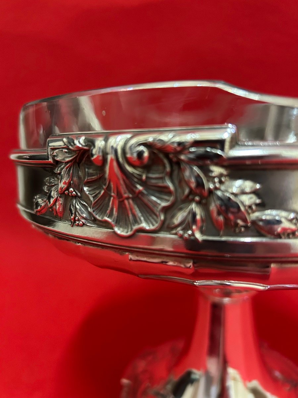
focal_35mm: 26
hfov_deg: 53.1
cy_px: 199
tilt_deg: -11.5
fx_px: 298
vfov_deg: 67.3
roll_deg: +0.9
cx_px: 149
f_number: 1.5
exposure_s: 1/33
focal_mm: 5.7
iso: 500
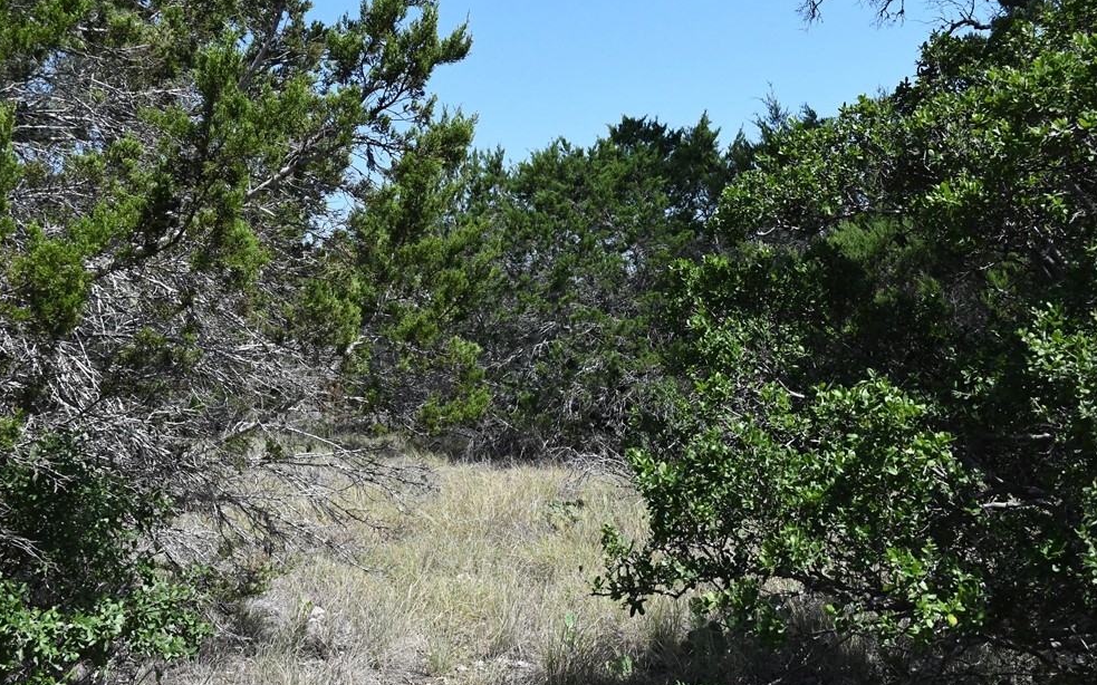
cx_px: 529
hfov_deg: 37.5
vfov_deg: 24.0
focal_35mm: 54
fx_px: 1614
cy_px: 361
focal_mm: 32
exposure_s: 1/8000
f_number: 8
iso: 3600
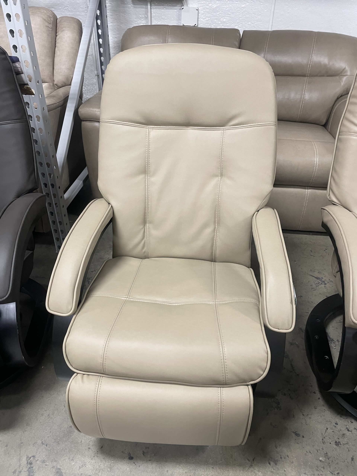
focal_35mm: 26
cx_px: 178
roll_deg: -0.9
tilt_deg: -33.8
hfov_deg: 53.1
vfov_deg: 67.3
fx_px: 358
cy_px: 238
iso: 160
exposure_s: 1/60
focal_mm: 4.2
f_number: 1.6
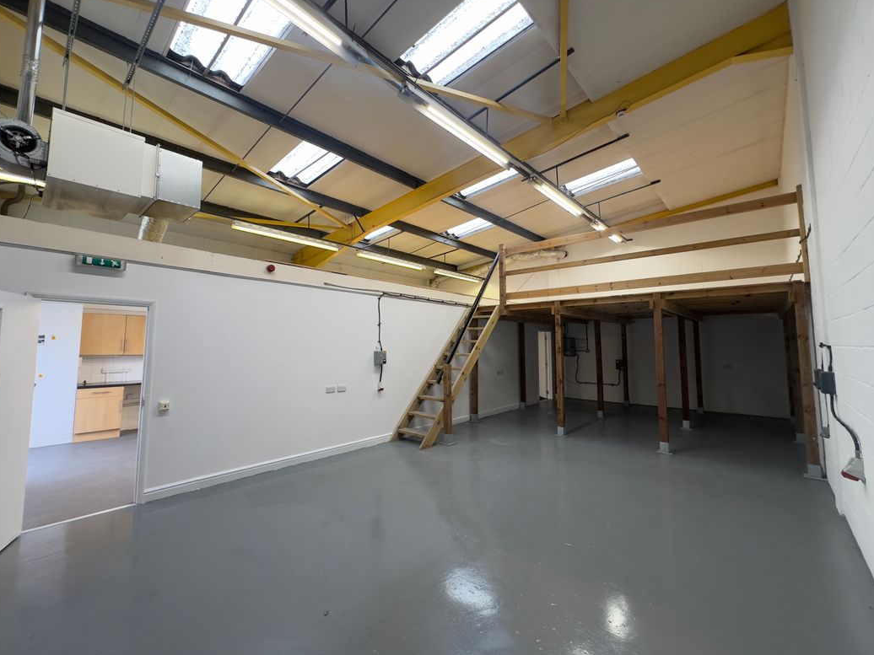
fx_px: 379
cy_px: 313
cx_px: 429
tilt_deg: +4.8
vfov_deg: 81.7
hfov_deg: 98.2
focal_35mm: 15
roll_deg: +0.4
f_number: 2.2
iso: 125
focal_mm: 2.22
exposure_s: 1/100
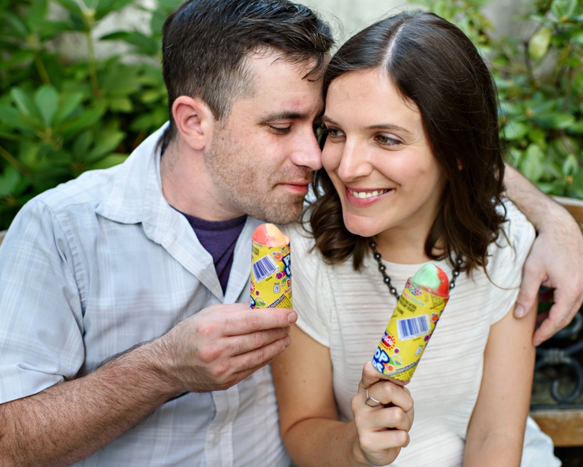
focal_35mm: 40
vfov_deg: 37.4
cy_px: 233
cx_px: 305
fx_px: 691
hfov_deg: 45.8
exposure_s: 1/640
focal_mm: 35
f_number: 2.8
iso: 1000
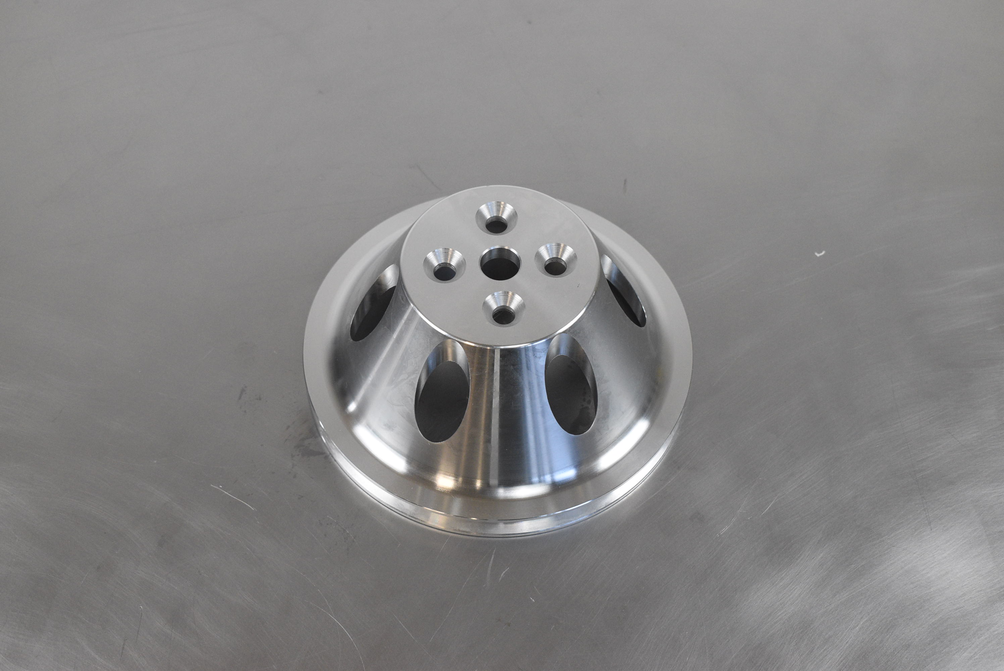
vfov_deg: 23.8
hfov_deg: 35.0
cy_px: 336
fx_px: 1591
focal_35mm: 57
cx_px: 502
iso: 1250
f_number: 7.1
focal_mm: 38
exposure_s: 1/200
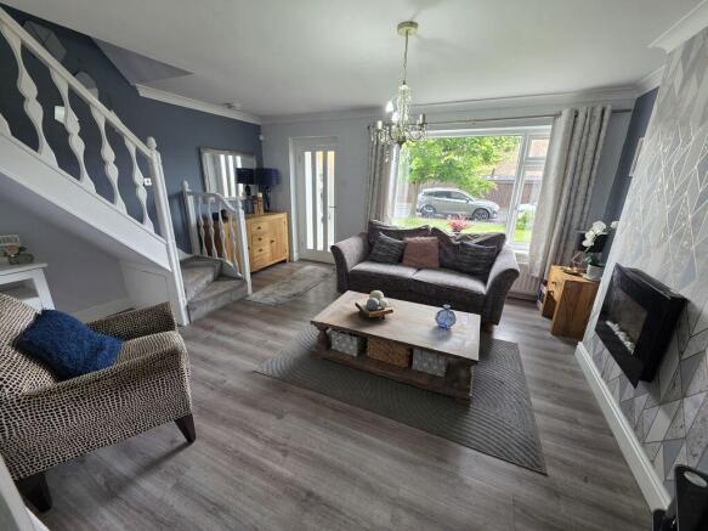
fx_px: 266
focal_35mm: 13
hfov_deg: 106.2
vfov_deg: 89.9
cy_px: 266
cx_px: 354
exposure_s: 1/50
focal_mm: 2.2
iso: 160
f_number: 1.9
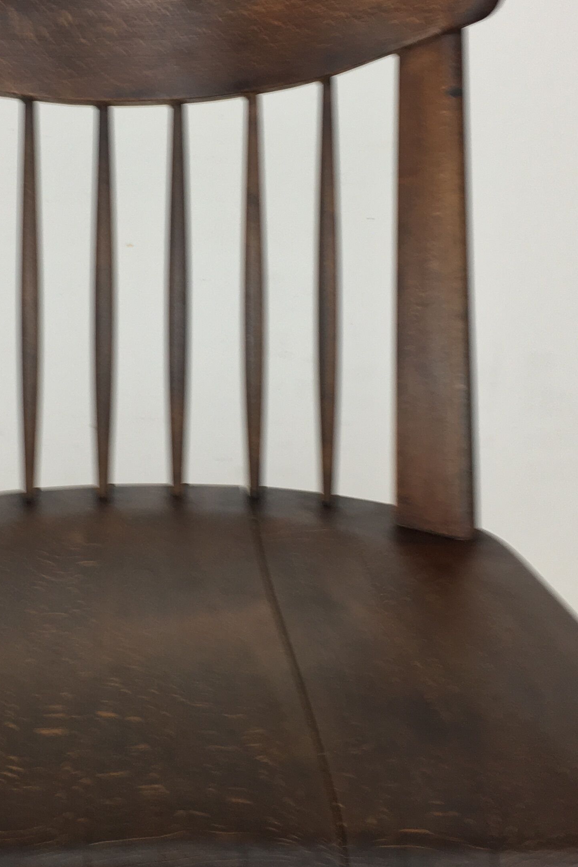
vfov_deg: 35.6
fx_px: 1349
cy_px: 390
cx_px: 129
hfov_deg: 23.9
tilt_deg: -15.7
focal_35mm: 56
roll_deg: -0.9
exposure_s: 1/33
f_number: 2.2
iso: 32
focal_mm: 4.15
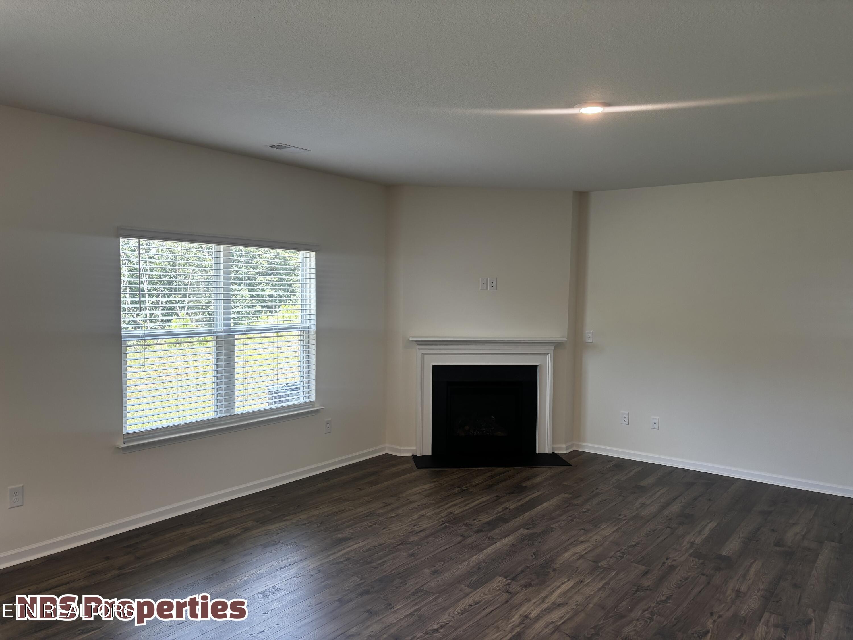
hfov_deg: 67.3
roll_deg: -0.1
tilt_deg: -2.1
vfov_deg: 53.1
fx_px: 641
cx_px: 426
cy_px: 320
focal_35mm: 26
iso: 125
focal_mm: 5.96
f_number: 1.6
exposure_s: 1/120
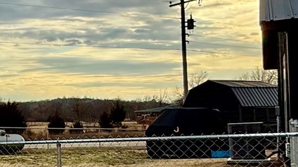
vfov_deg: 19.7
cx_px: -68
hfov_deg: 29.2
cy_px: 109
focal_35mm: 61
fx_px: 482
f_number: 2.2
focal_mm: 2.22
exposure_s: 1/1368
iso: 50
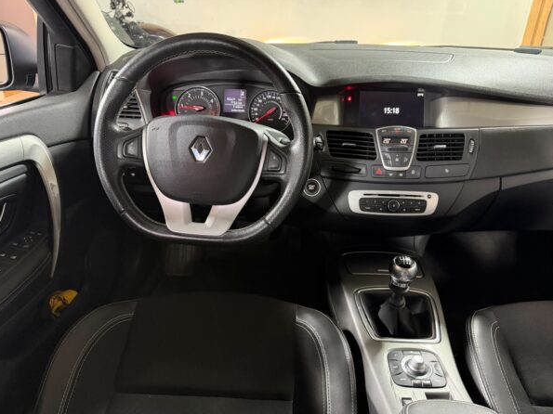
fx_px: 399
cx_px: 283
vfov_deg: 54.9
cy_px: 214
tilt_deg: -28.0
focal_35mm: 25
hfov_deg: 69.4
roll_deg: -1.8
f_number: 1.78
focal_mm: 6.76
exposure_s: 1/33
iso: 800
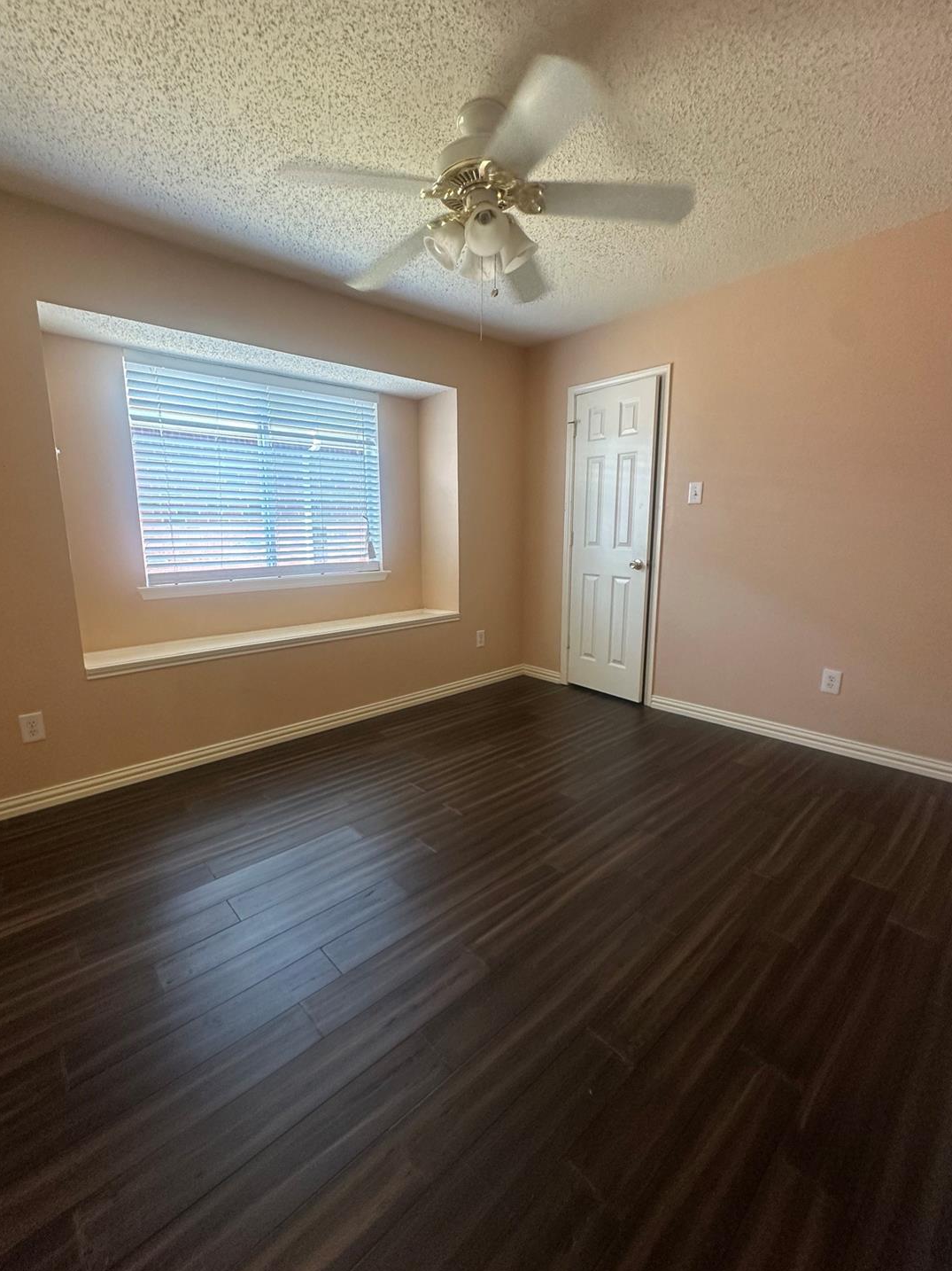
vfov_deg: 98.2
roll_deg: +0.4
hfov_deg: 81.6
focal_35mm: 15
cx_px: 448
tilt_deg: -10.0
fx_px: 550
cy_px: 623
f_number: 2.2
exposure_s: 1/85
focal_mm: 2.22
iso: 320
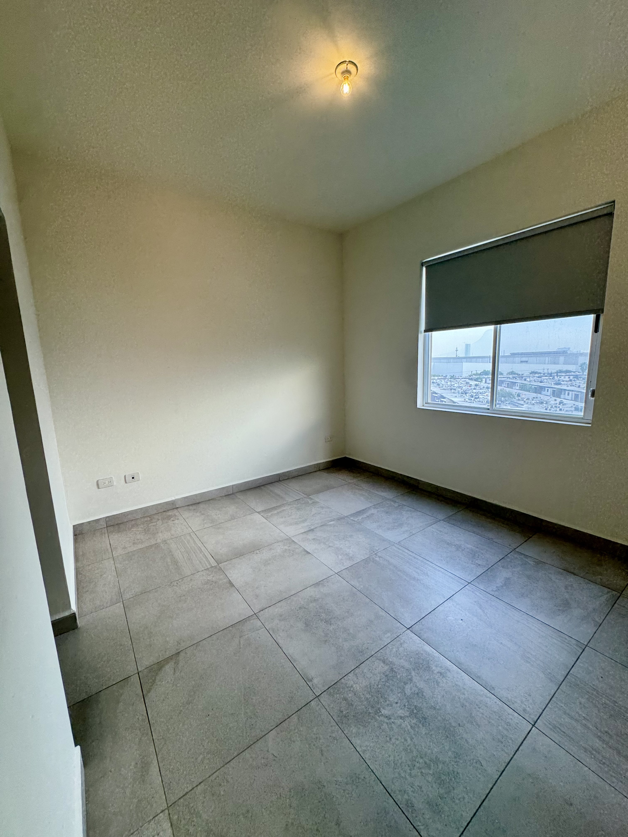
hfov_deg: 85.7
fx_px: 339
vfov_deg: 102.1
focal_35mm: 14
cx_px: 314
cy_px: 418
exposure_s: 1/120
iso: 125
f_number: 2.2
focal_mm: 2.22
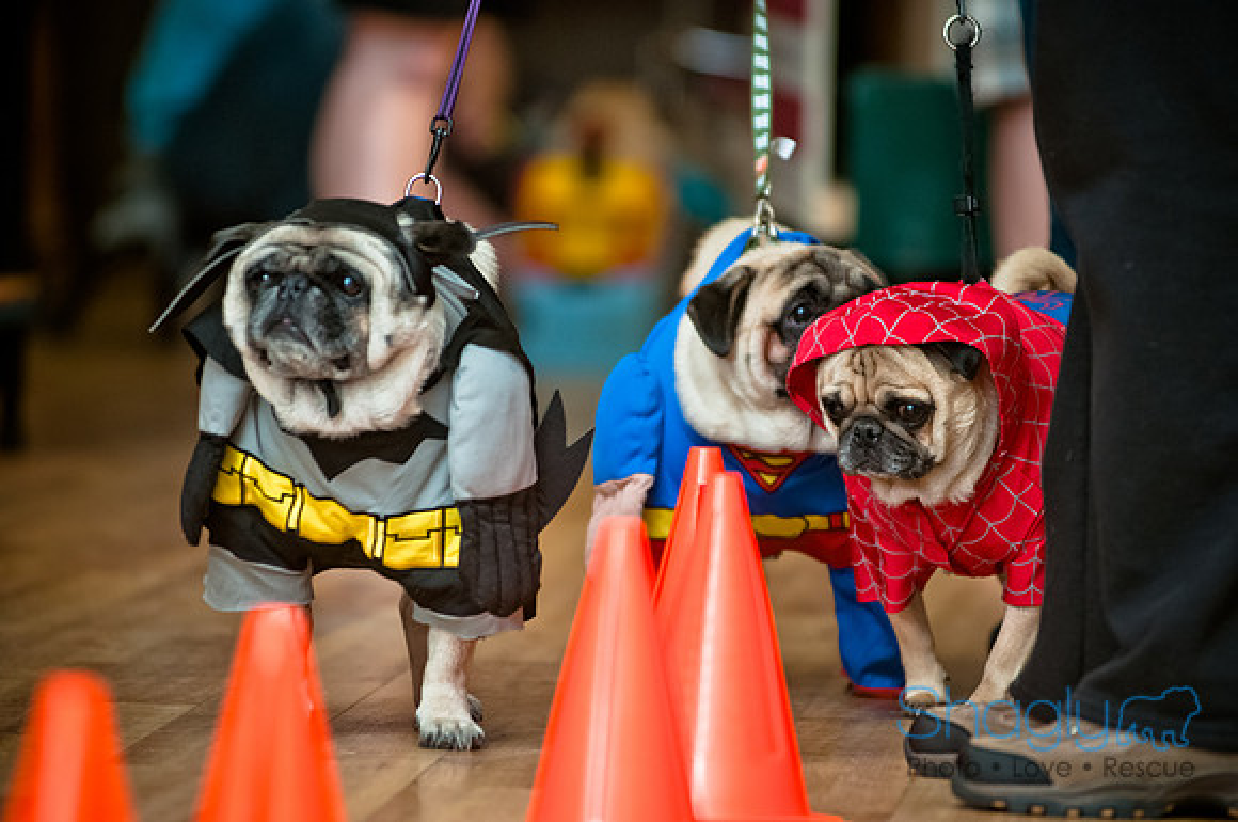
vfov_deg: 4.6
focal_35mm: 300
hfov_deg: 6.9
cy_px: 411
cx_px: 619
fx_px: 10302
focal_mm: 200
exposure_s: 1/200
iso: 200
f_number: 2.8
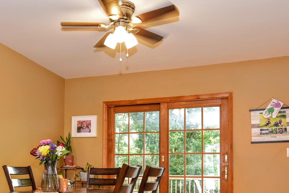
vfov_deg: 33.1
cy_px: 159
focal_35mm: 39
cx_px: 108
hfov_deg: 49.1
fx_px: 313
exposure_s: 1/60
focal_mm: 19
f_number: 4
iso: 800
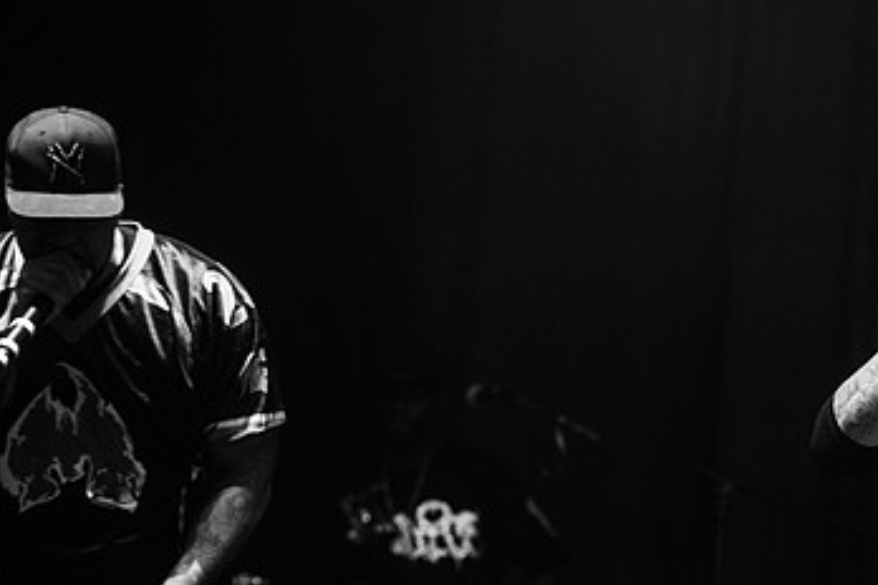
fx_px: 4097
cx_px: 622
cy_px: 315
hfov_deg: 12.2
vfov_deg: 8.2
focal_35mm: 168
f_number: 4
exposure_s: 1/400
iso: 1600
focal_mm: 95
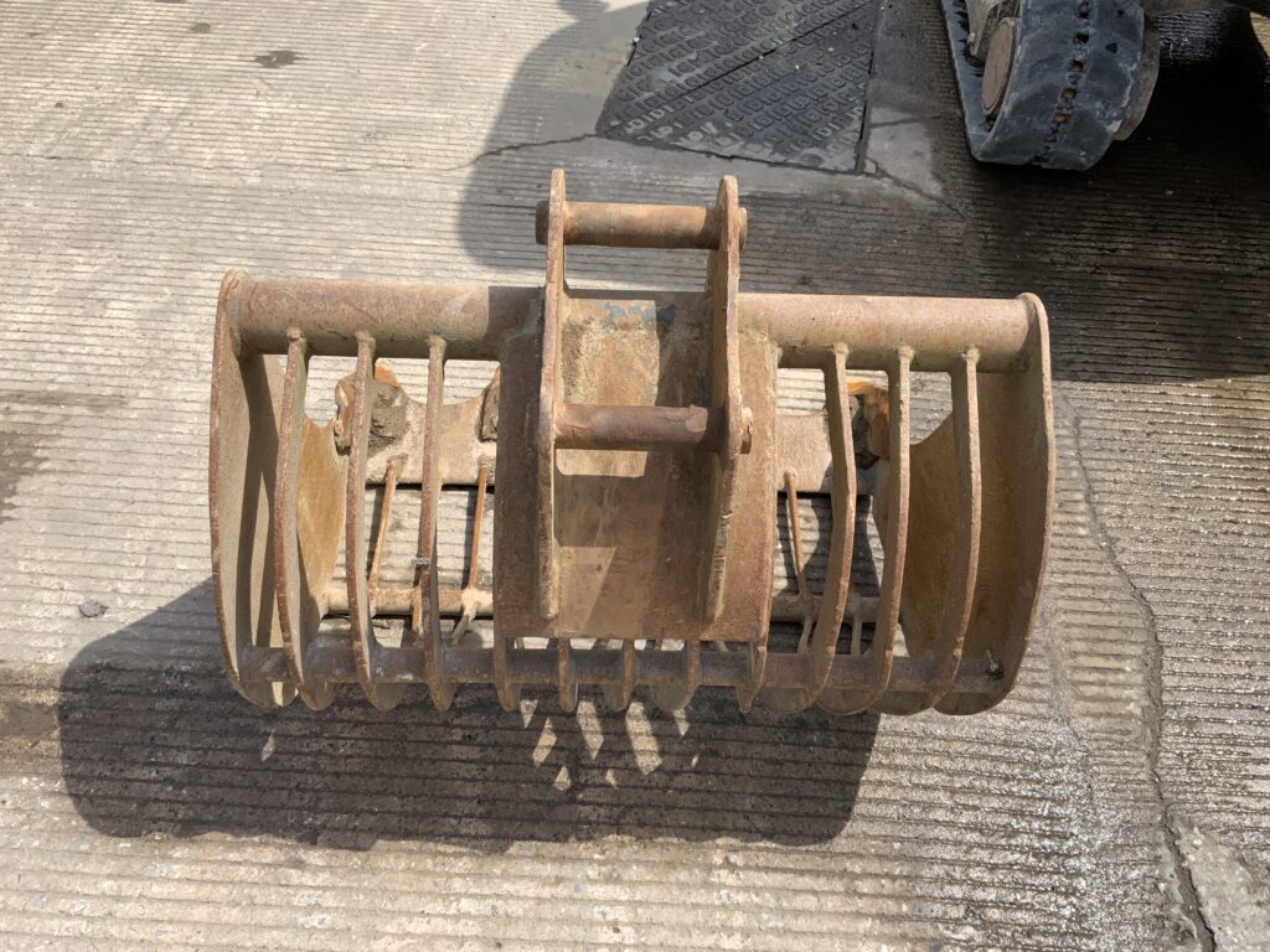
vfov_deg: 48.2
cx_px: 635
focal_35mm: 29
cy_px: 476
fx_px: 1064
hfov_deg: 61.7
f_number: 1.8
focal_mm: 3
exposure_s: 1/1144
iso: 16
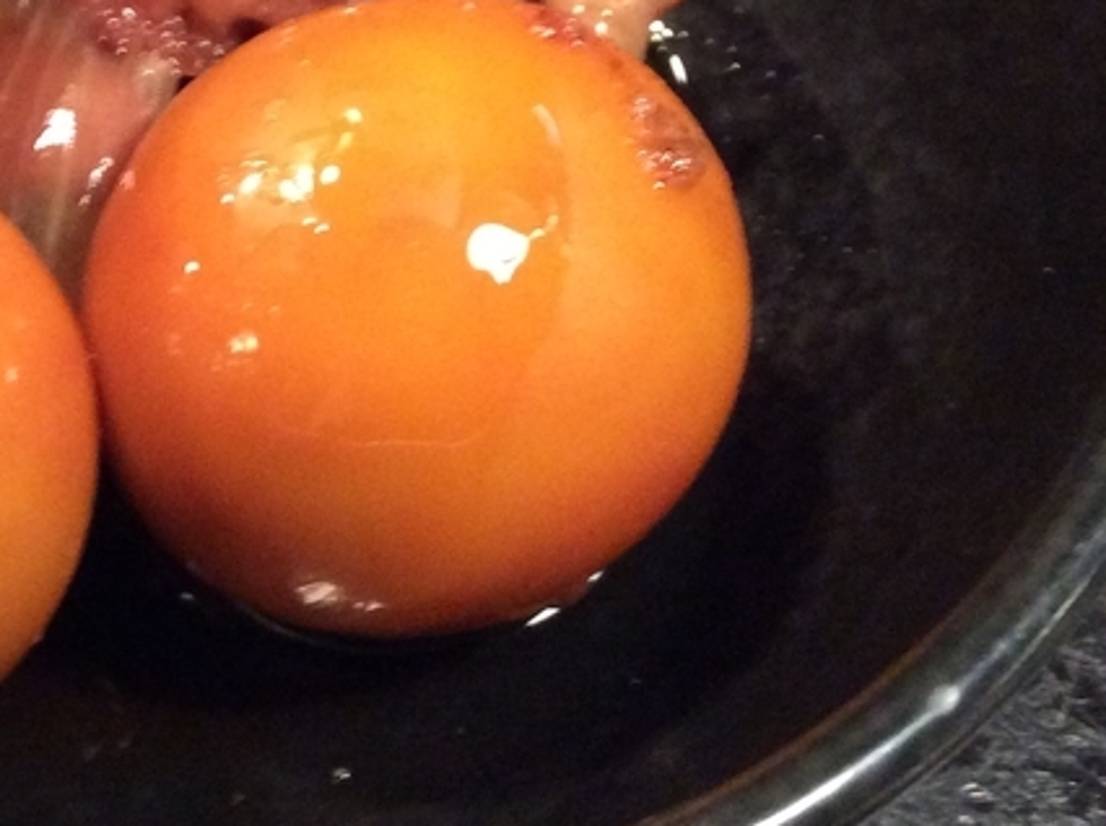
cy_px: 131
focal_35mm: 77
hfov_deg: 24.4
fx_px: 2456
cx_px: 49
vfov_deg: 18.8
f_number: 2.4
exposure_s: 1/15
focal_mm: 3.3
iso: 320
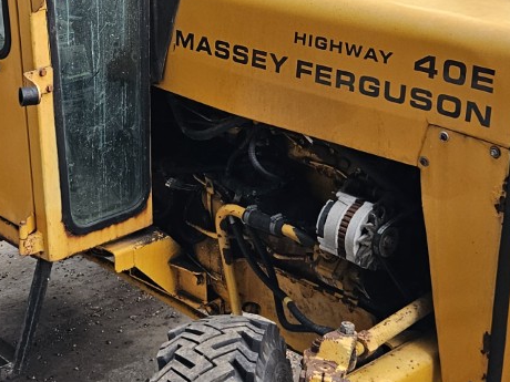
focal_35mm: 72
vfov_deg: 20.3
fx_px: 1061
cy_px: 90
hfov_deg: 26.8
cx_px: 146
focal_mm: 5.4
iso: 160
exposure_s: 1/180
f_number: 1.8
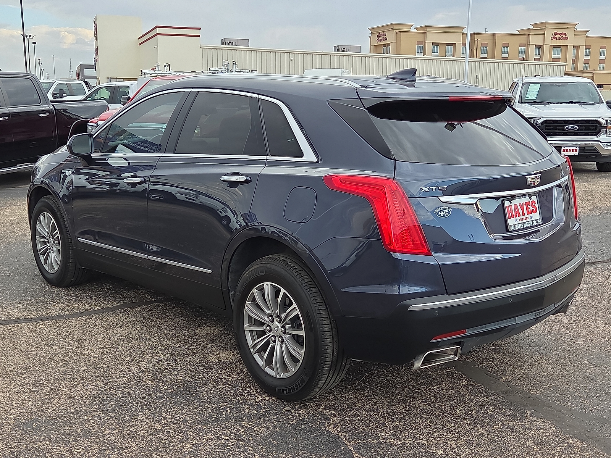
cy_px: 229
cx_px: 306
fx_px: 688
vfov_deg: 36.8
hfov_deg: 47.9
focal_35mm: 39
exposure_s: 1/244
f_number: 1.8
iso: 25
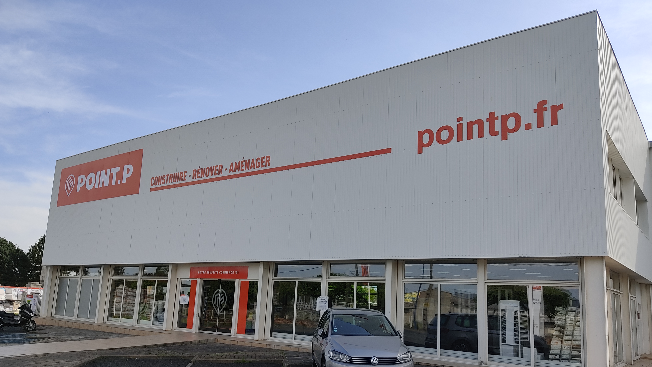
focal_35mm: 29
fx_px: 501
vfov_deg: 40.0
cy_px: 218
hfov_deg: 66.1
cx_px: 328
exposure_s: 1/1180
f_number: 1.79
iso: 100
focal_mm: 4.74
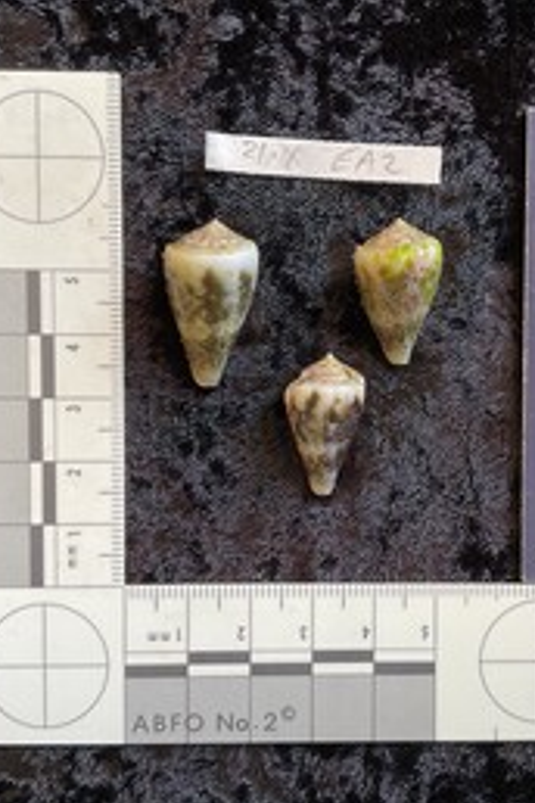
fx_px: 914
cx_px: 351
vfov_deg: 47.4
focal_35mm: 41
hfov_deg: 32.4
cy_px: 403
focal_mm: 3
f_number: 1.8
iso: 40
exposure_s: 1/50
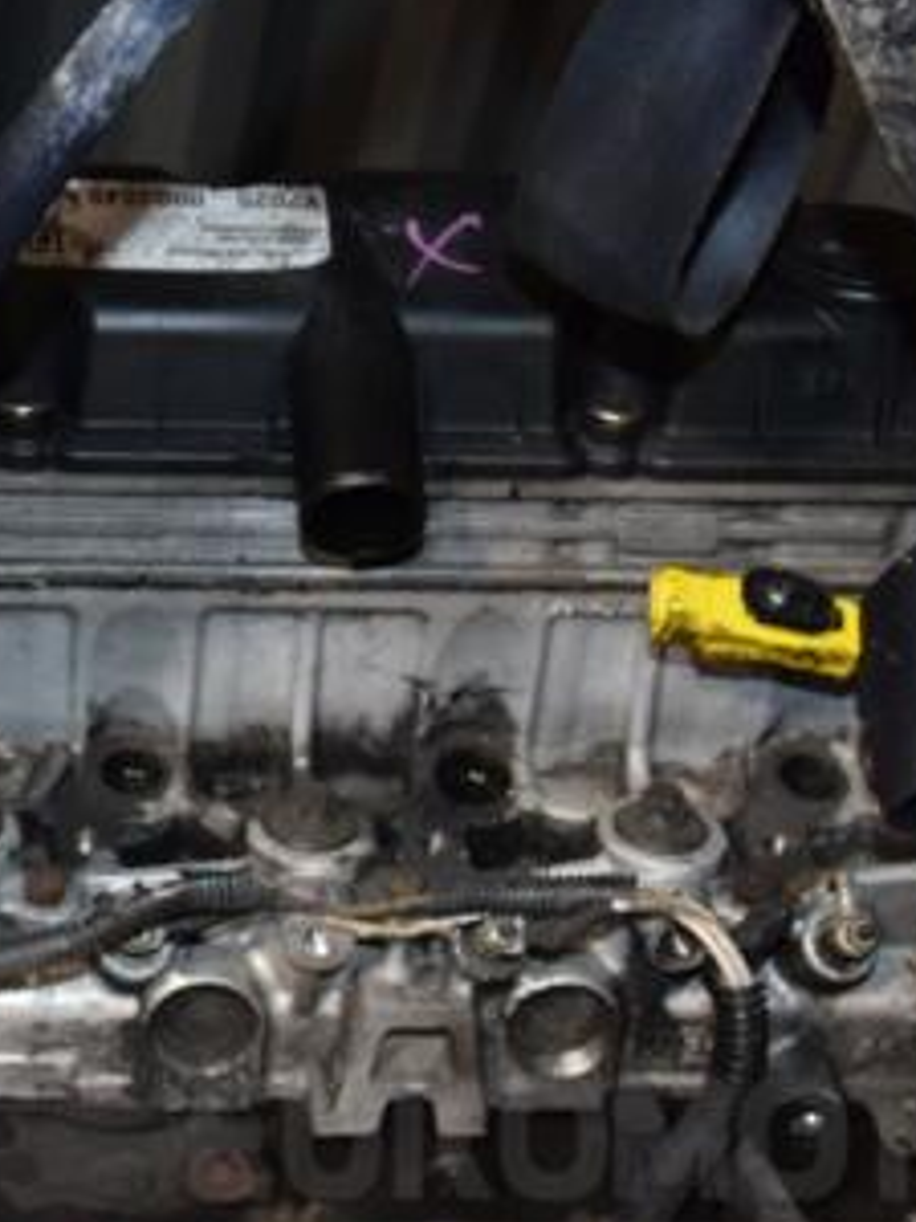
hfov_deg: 19.3
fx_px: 2646
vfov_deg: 26.0
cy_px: 595
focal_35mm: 75
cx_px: 114
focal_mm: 26
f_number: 5
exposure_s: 1/60
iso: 800
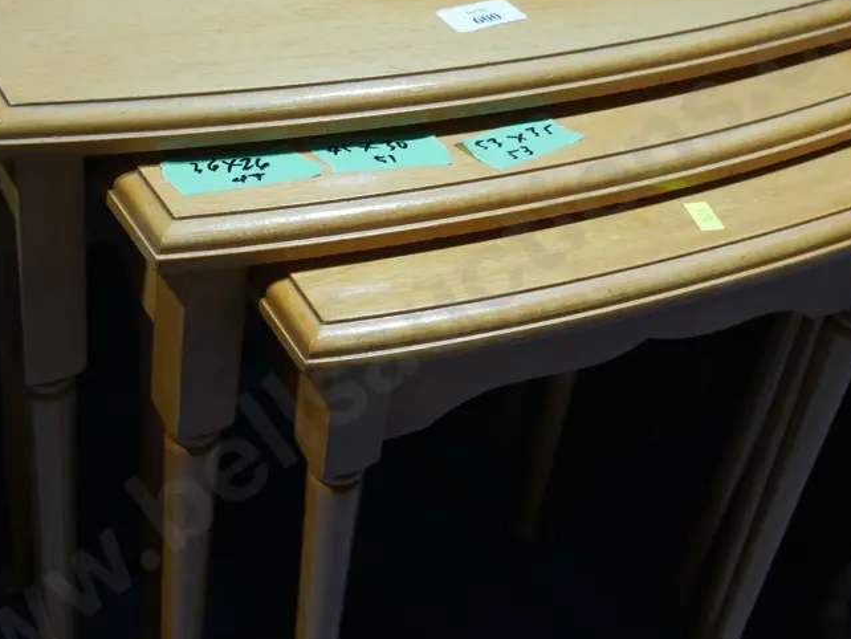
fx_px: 1648
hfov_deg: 29.0
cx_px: 447
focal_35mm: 67
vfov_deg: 21.9
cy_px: 310
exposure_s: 1/60
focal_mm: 21
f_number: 5
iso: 500
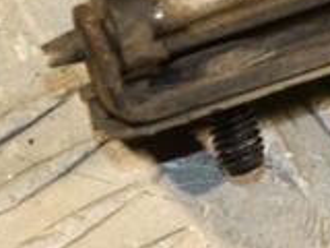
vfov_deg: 2.6
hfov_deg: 3.5
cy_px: -64
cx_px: 446
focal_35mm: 567
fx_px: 5403
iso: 800
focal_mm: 105
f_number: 5.6
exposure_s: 1/80
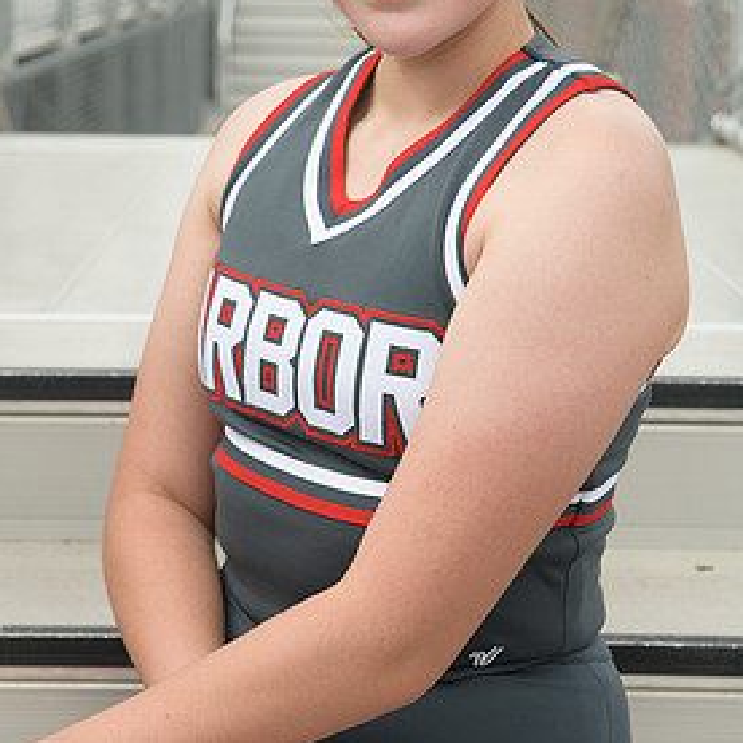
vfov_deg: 19.0
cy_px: 196
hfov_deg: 19.1
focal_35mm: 91
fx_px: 2210
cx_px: 354
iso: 800
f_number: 5.6
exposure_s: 1/1250
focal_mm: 66
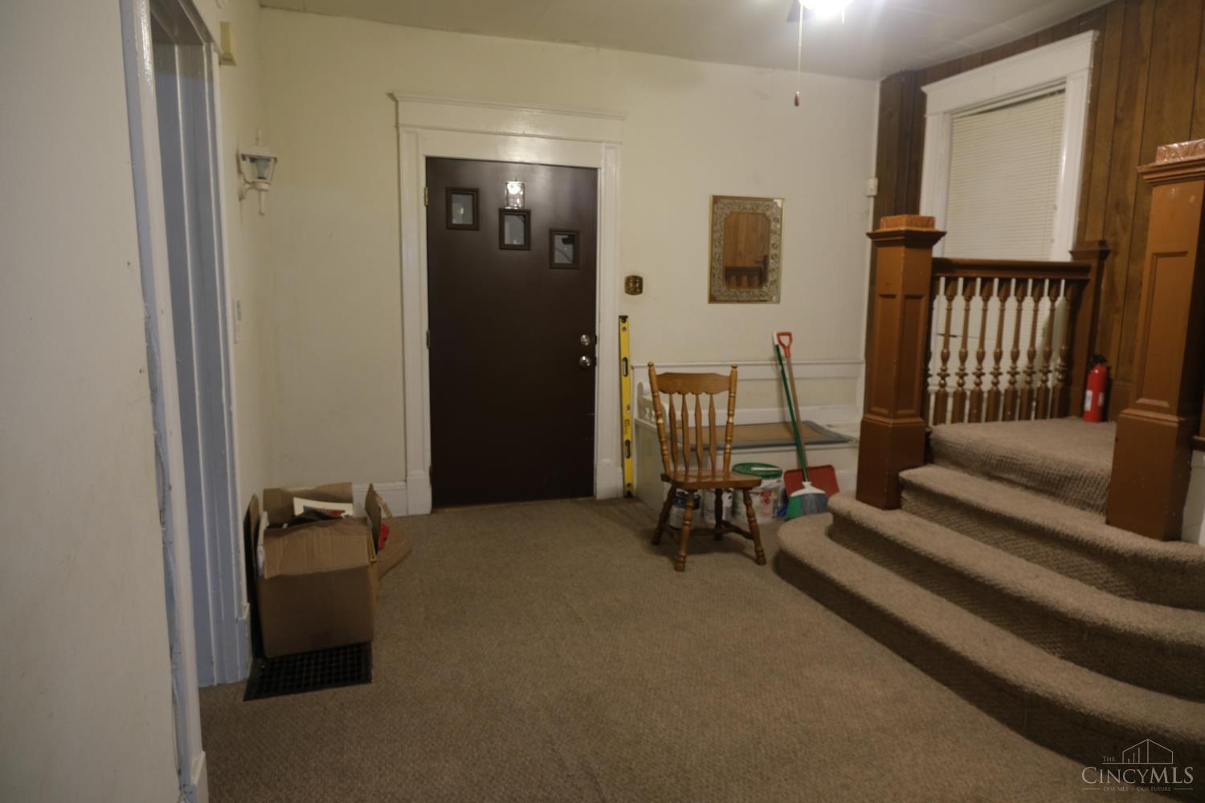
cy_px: 402
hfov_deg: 76.1
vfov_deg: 55.1
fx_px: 770
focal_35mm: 23
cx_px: 602
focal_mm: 15
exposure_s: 1/30
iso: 1000
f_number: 3.5
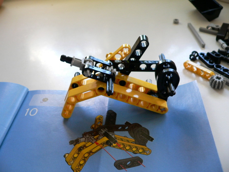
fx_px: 238
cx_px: 114
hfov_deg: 51.4
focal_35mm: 36
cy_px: 86
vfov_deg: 39.7
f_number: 2.8
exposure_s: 1/40
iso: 200
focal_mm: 6
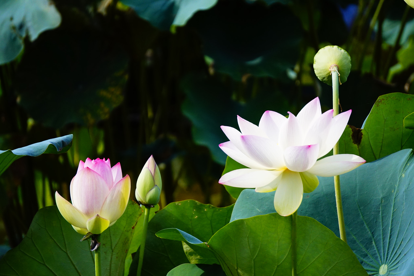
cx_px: 207
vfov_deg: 4.4
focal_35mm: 315
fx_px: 3620
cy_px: 138
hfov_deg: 6.5
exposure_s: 1/400
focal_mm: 210
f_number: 6.3
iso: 800
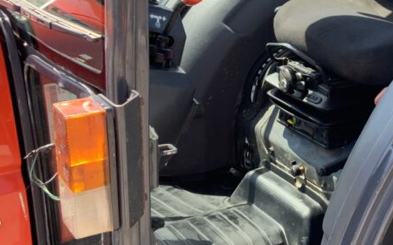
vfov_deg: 18.6
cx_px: 360
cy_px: 103
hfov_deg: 28.2
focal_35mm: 70
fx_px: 750
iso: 16
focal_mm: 3
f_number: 1.8
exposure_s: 1/178
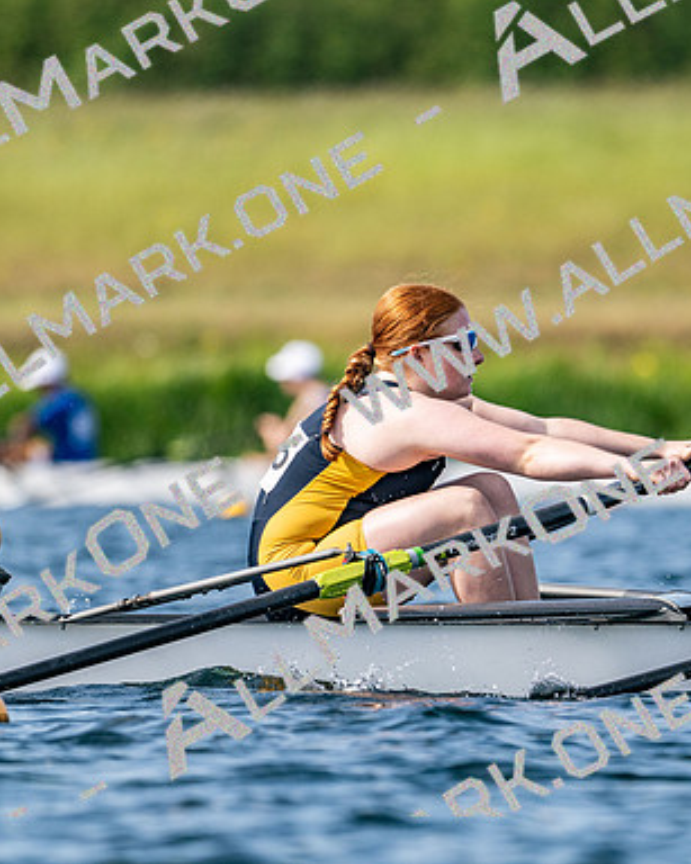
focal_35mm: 851
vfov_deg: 2.3
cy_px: 432
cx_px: 617
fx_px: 21763
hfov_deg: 1.8
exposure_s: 1/2500
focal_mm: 400
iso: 220
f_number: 4.5
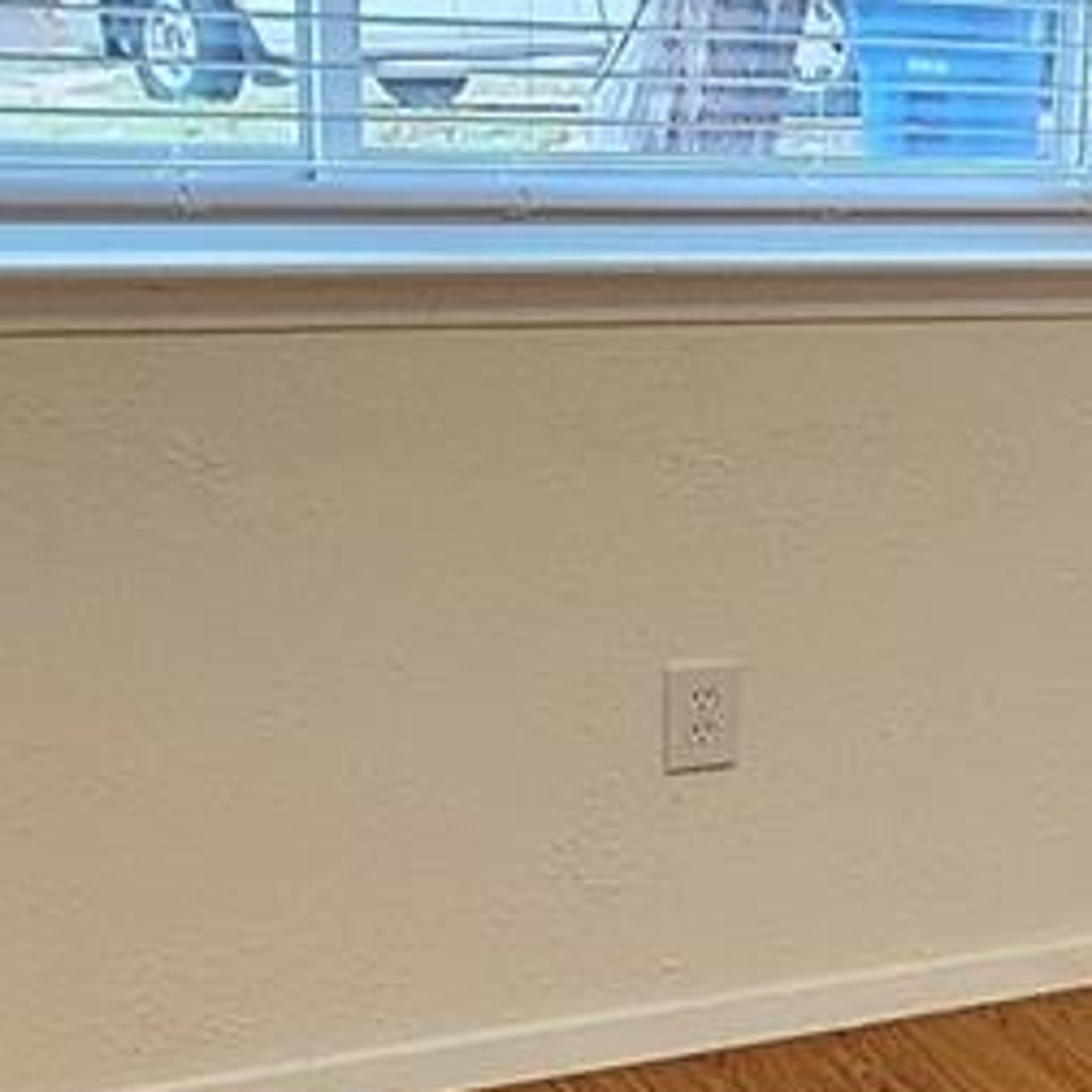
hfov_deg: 21.6
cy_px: 602
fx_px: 2498
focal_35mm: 70
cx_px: 1521
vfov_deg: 24.6
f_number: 2.2
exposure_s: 1/60
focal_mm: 2.2
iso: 250
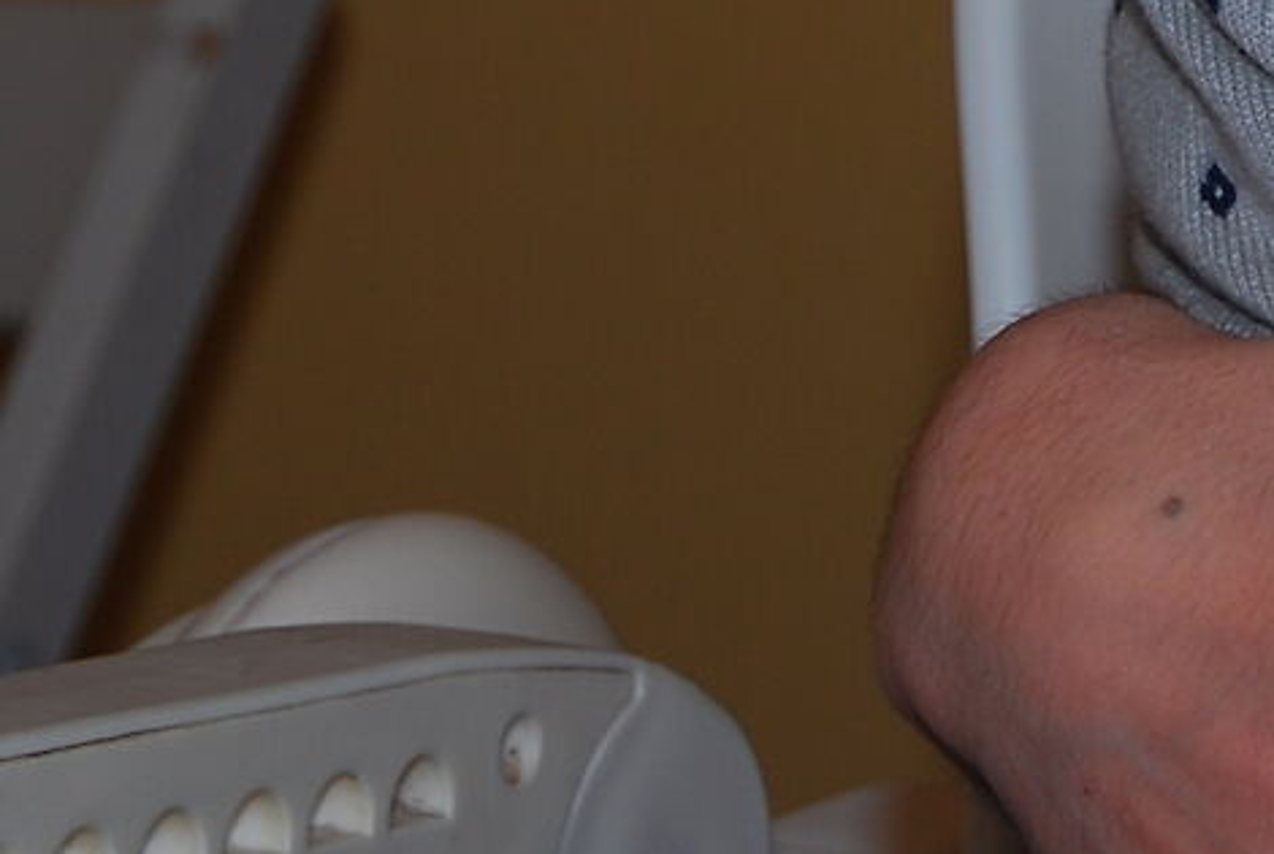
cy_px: -1189
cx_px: 2125
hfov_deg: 6.9
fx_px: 10314
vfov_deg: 4.6
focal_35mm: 291
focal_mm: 38
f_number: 4.8
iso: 100
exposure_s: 1/60
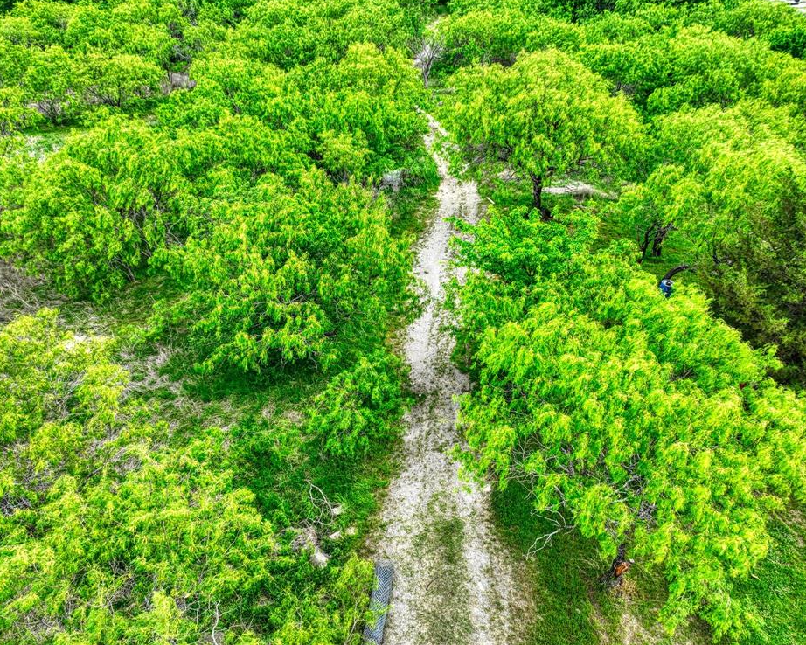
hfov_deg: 66.0
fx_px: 620
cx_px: 411
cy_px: 311
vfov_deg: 54.9
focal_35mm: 26
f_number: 2.8
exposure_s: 1/500
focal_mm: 12.3
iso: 100
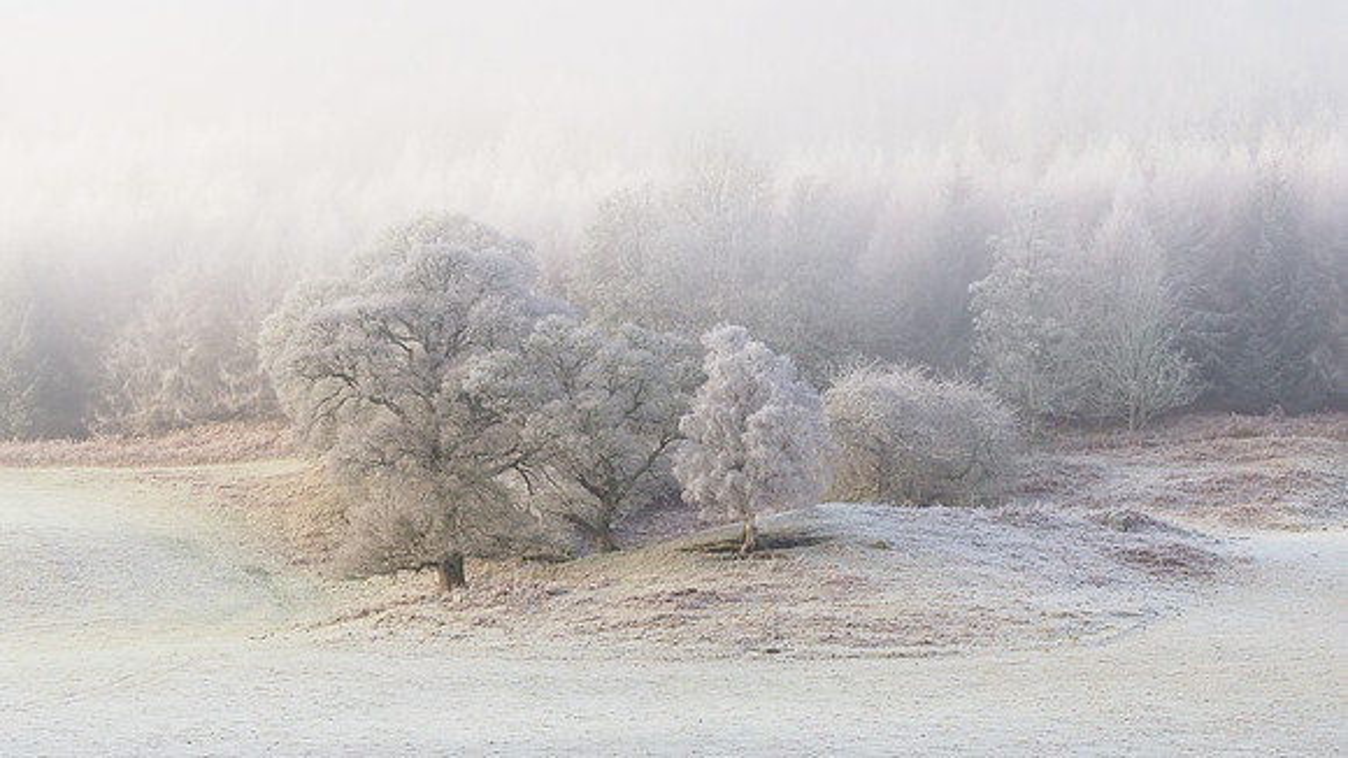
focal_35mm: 117
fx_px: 4168
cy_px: 349
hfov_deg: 18.4
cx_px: 654
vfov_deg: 10.4
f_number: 7.1
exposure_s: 1/250
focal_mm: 52
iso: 400
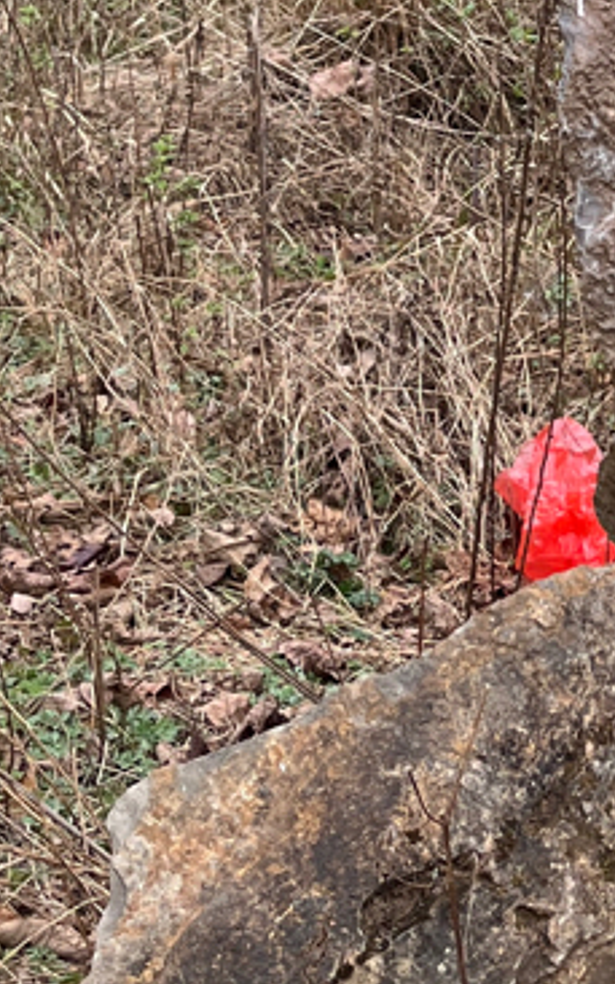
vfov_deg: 17.7
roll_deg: +0.4
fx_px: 3028
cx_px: 837
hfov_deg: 11.3
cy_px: -124
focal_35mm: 113
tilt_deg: -3.3
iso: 50
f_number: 1.6
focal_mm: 5.1
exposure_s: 1/310
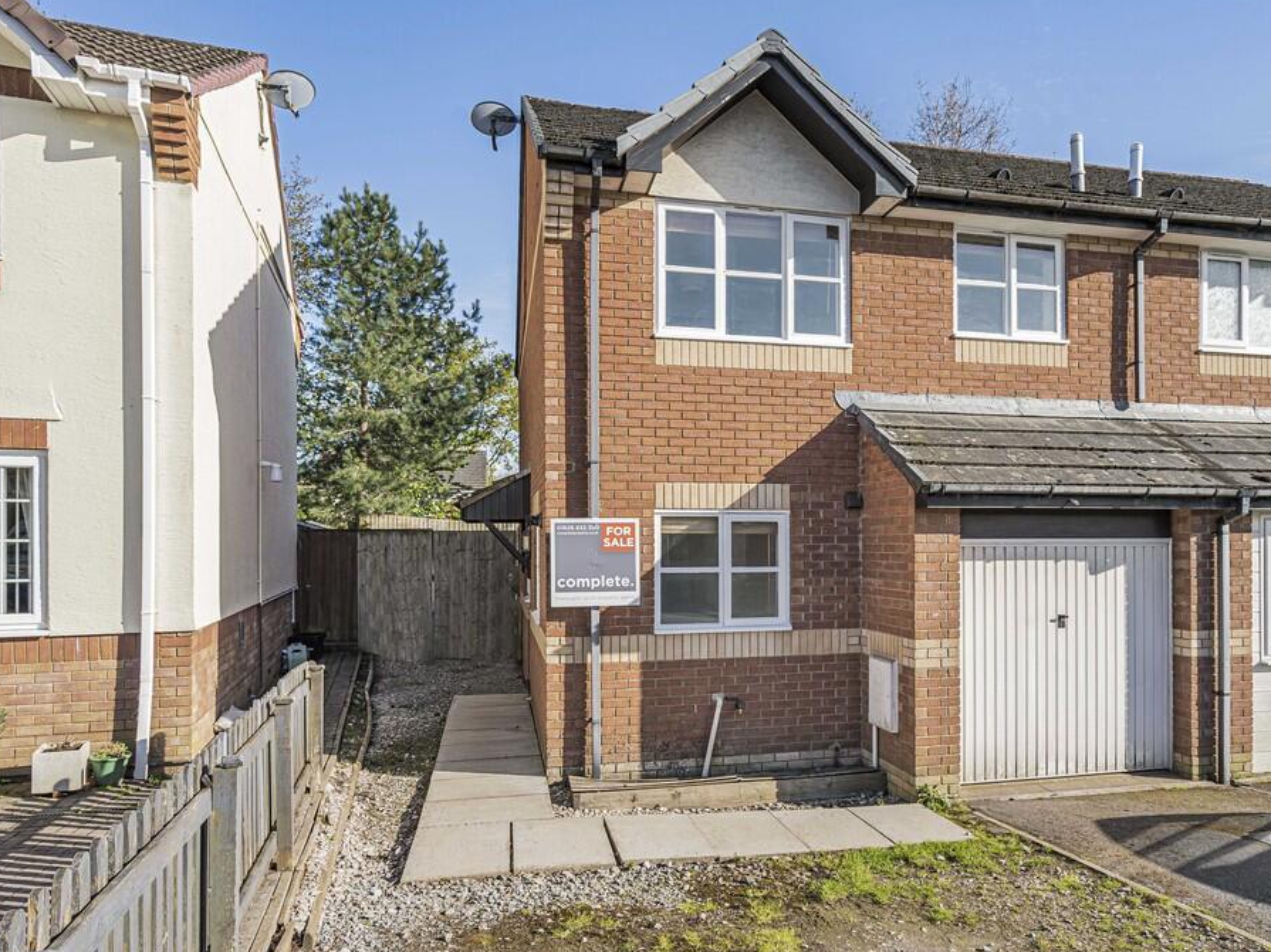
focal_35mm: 22
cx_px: 711
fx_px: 808
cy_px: 475
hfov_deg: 76.1
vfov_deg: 61.1
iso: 160
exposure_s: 1/160
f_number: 8
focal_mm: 20
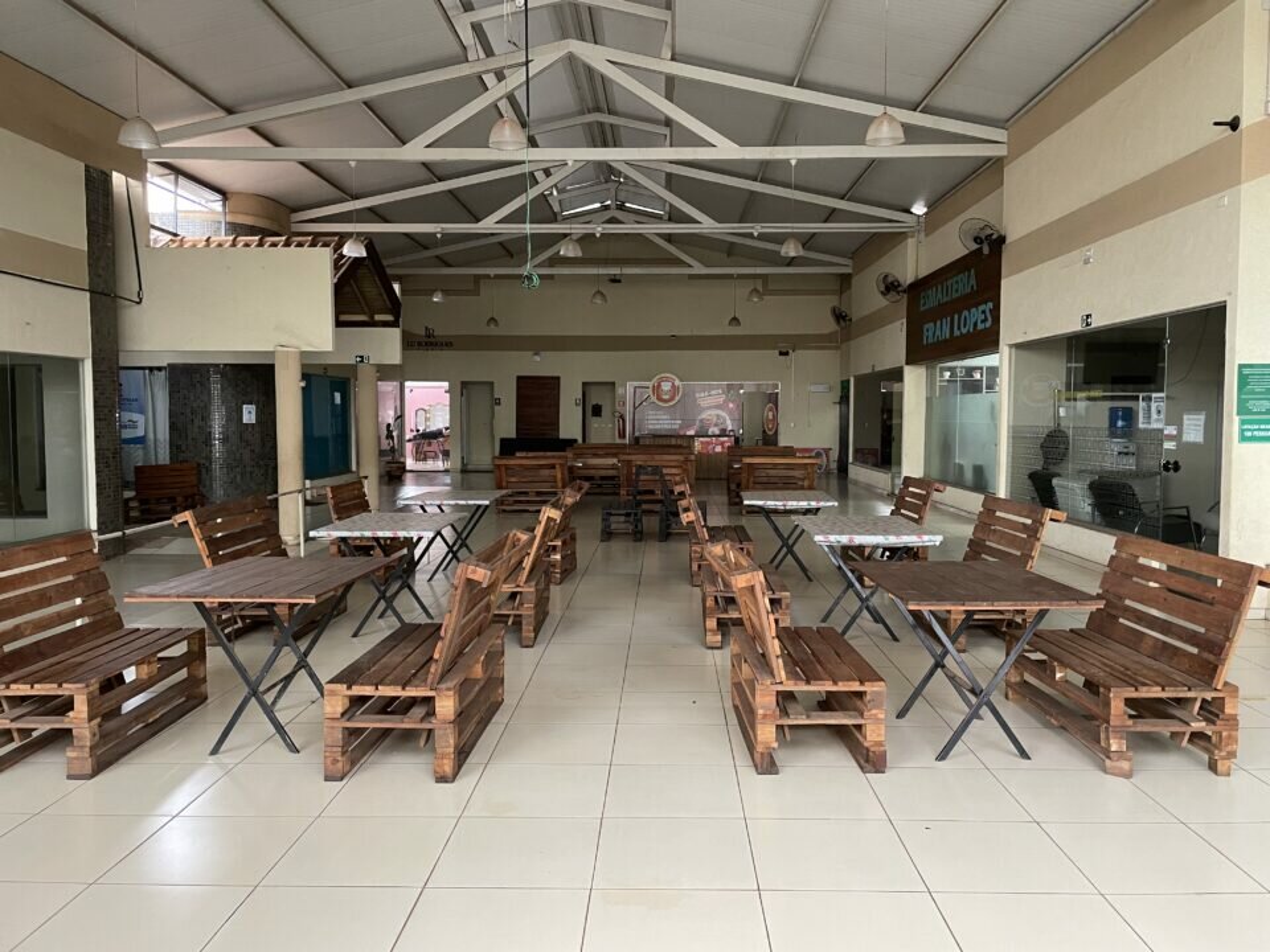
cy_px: 476
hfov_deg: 67.3
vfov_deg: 53.1
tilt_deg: -4.1
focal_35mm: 26
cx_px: 635
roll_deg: +0.3
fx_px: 954
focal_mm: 4.2
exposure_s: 1/60
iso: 400
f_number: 1.6
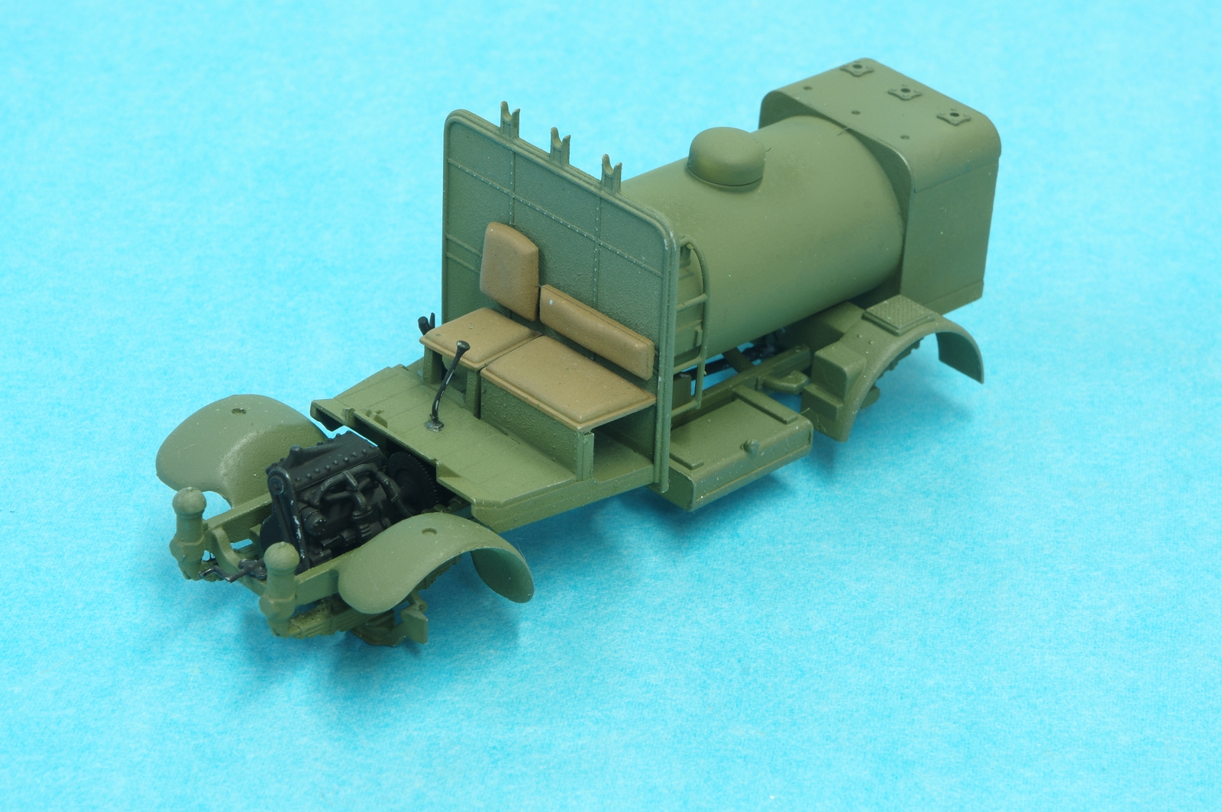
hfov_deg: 16.1
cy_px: 406
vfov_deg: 10.8
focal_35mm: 127
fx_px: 4307
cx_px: 611
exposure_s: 4
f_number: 18
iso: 100
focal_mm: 85
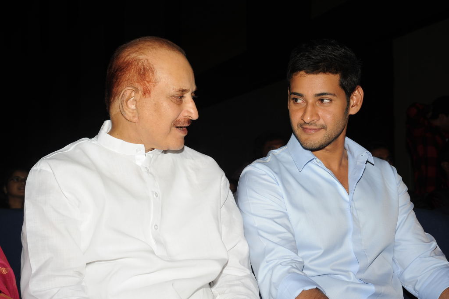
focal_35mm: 65
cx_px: 224
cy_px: 150
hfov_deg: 31.0
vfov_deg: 20.9
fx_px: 810
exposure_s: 1/125
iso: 200
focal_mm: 65
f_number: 10
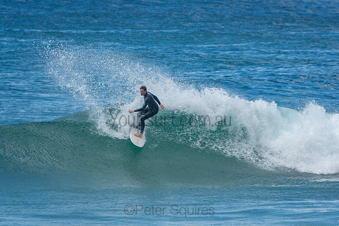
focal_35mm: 600
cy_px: 113
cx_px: 170
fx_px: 5651
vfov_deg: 2.3
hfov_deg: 3.4
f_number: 5.6
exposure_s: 1/1250
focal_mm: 400
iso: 250
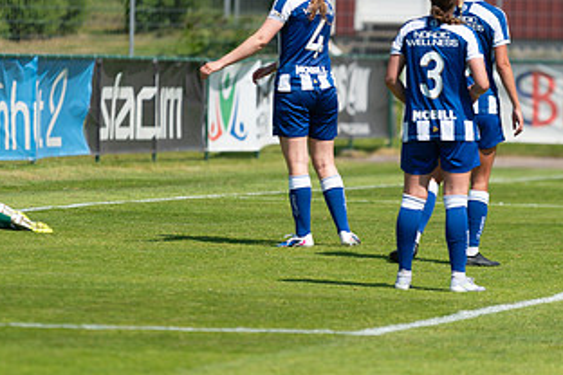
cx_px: 370
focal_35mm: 389
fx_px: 6083
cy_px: 132
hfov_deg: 5.3
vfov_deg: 3.5
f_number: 3.2
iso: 140
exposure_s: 1/2500
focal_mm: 200
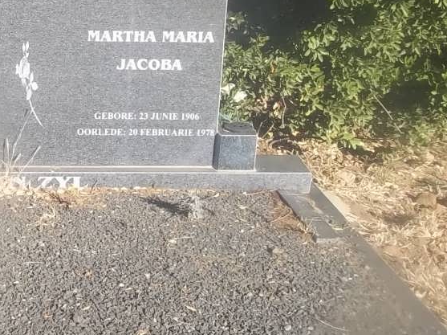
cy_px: 96
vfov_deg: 21.2
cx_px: 43
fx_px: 890
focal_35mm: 69
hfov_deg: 27.2
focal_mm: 5.7
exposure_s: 1/250
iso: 80
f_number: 5.5
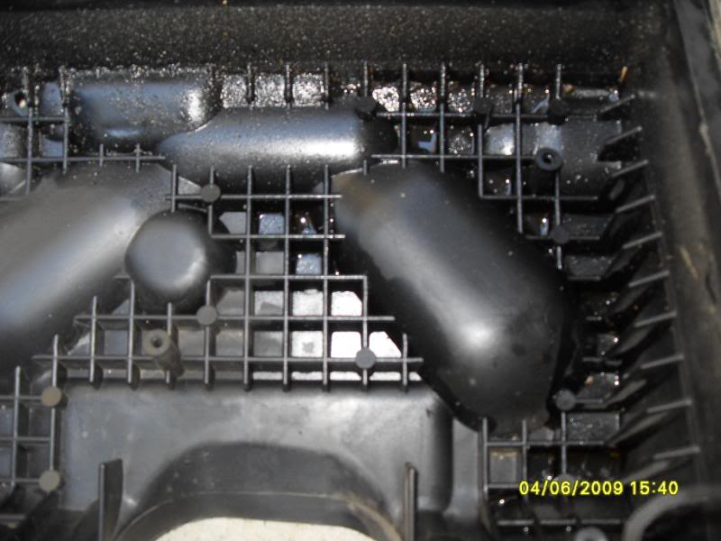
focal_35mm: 34
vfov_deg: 41.8
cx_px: 360
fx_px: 708
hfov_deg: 54.0
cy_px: 270
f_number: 2.8
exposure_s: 1/45
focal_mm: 6.3
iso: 100
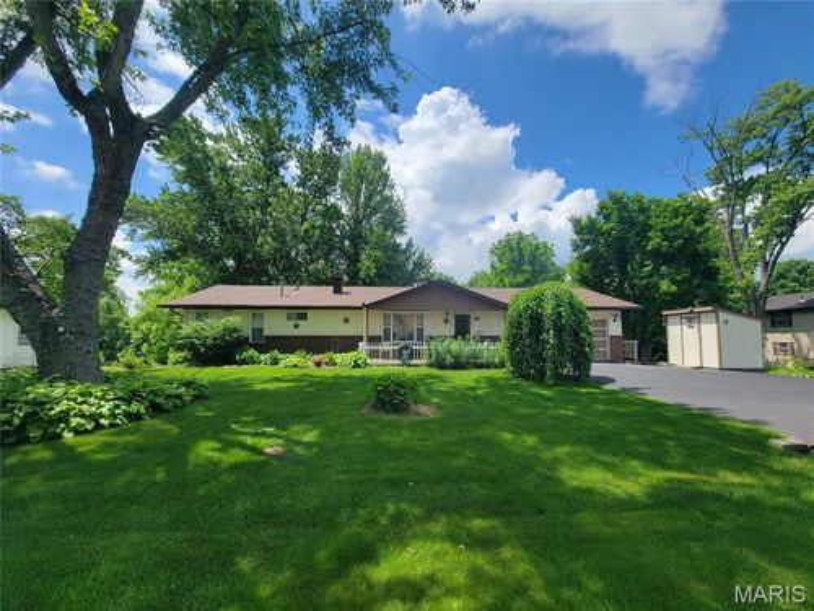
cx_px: 407
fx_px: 306
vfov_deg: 89.9
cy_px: 306
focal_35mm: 13
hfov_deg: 106.2
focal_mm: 2.2
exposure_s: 1/1300
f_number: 2.2
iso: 50
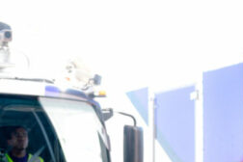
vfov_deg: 8.2
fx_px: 1114
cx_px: 123
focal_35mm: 165
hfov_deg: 12.5
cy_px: 219
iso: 50
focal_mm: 35
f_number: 1.8
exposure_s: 1/2000
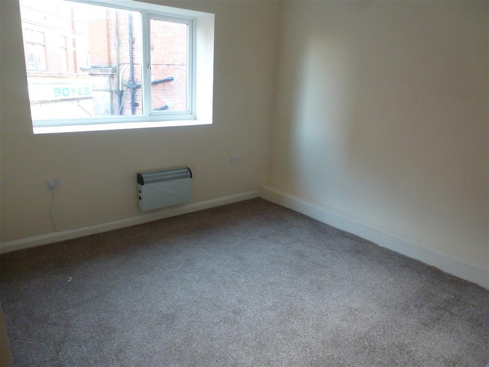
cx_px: 244
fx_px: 339
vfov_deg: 56.8
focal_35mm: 24
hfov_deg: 71.6
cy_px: 184
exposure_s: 1/30
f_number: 3.3
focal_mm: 4.3
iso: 400
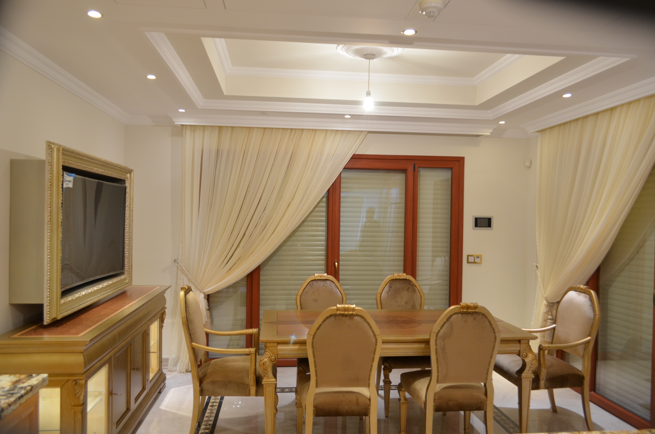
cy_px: 217
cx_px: 328
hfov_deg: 67.5
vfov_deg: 47.7
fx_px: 490
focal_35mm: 27
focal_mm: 18
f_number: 4.5
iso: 640
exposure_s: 1/15
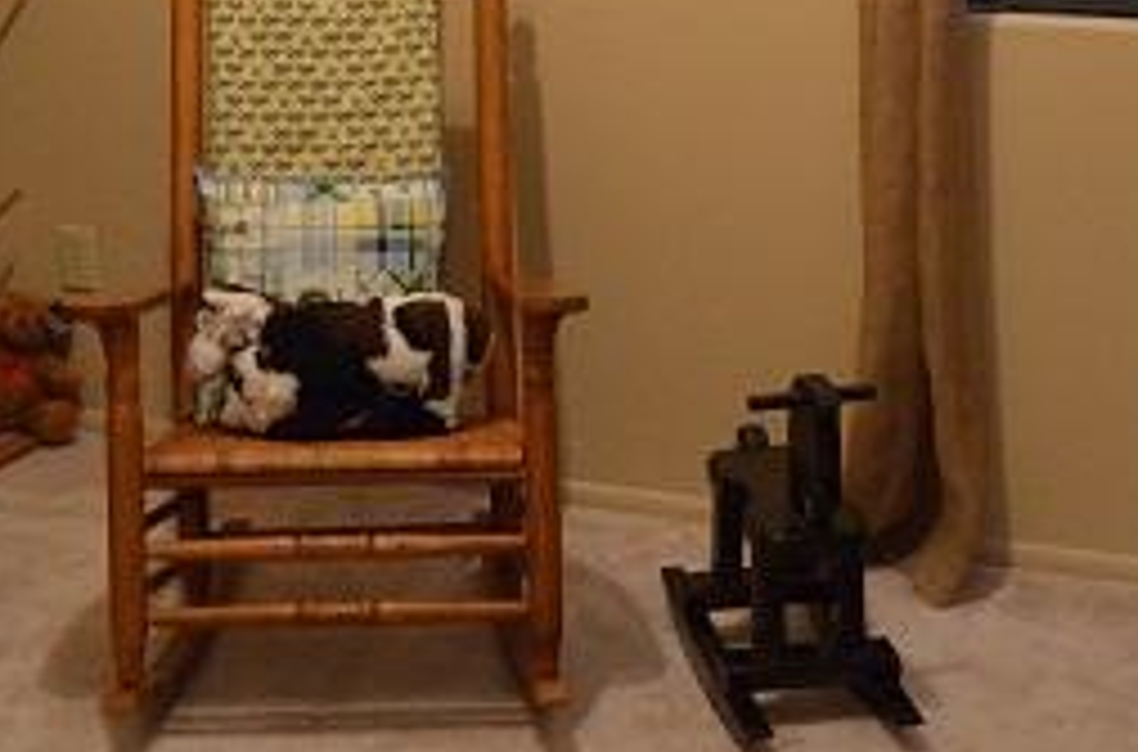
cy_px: -113
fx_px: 2490
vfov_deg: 16.5
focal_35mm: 79
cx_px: 490
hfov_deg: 25.7
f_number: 3.5
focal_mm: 18
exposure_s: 1/30
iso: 2000
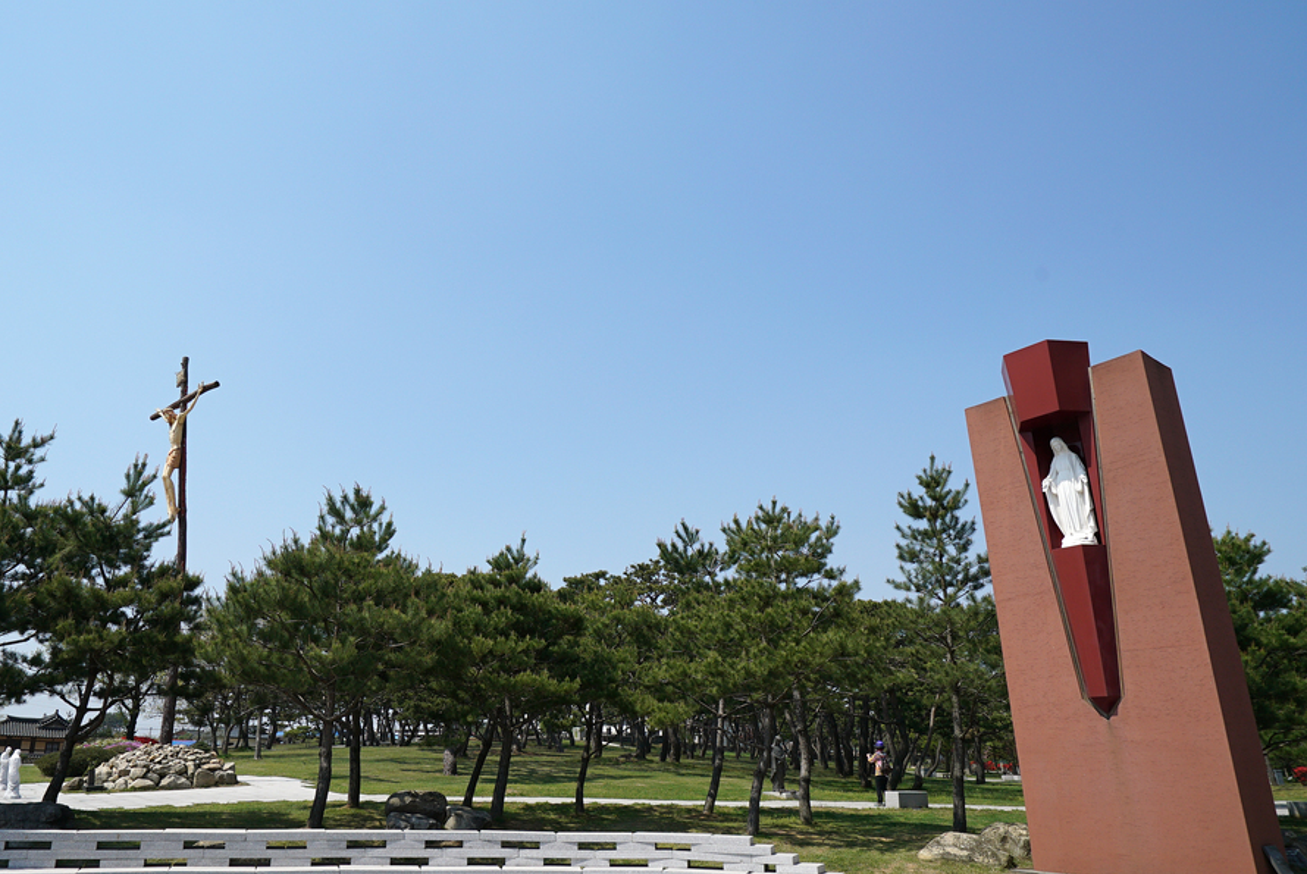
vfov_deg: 55.1
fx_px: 836
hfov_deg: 75.2
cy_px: 484
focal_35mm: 23
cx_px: 520
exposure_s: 1/400
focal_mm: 16
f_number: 11
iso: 200
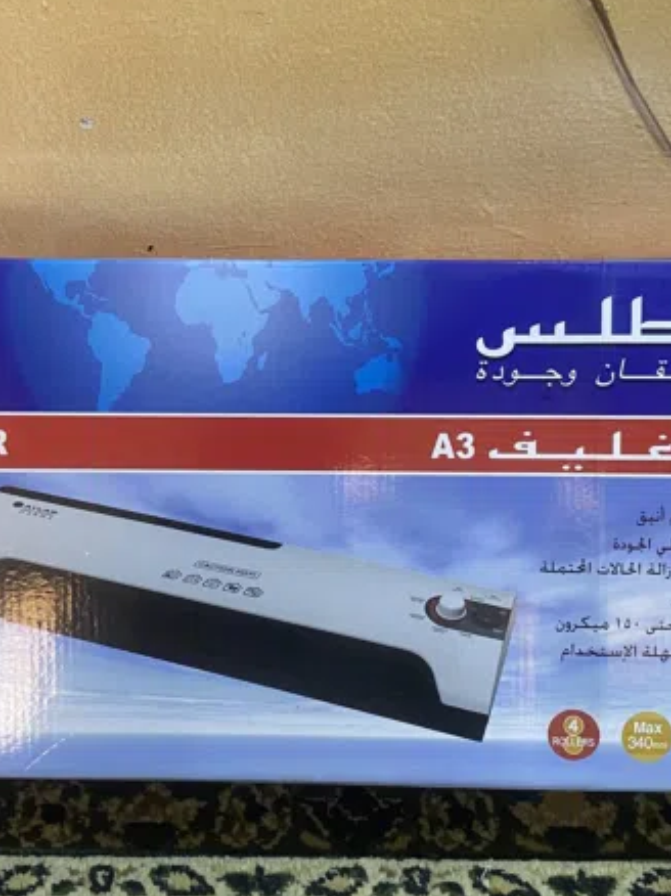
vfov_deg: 49.0
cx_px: 231
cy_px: 444
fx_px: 983
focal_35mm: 38
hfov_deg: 37.3
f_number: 1.8
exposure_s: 1/50
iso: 400
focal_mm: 4.25
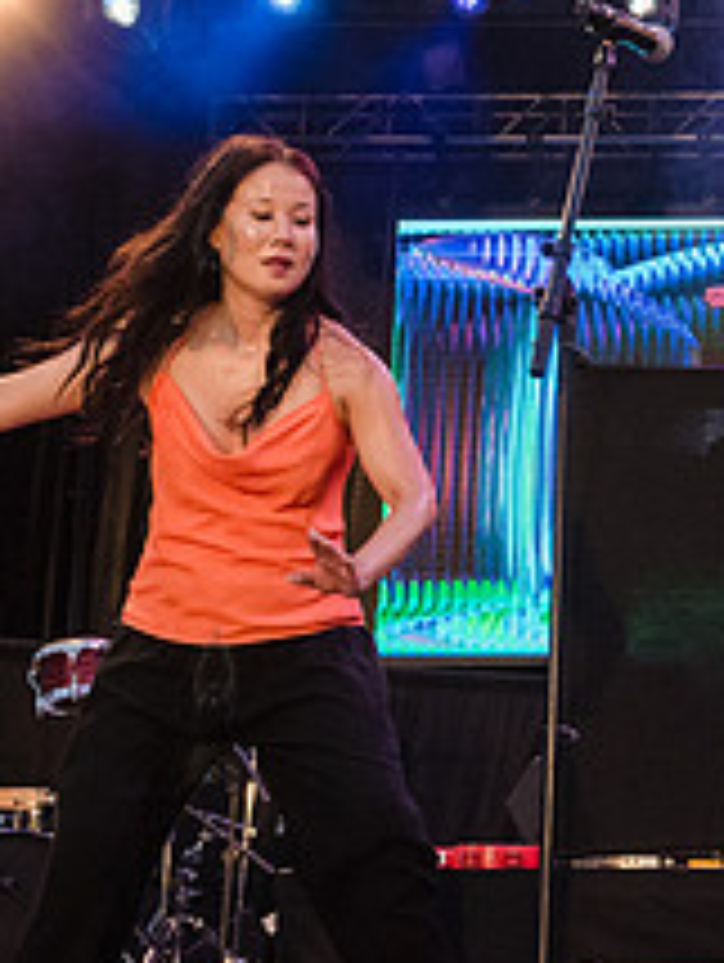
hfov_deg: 19.8
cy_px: 410
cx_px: 913
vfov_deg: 28.1
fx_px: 1920
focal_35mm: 69
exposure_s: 1/400
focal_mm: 24
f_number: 4.5
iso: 4000
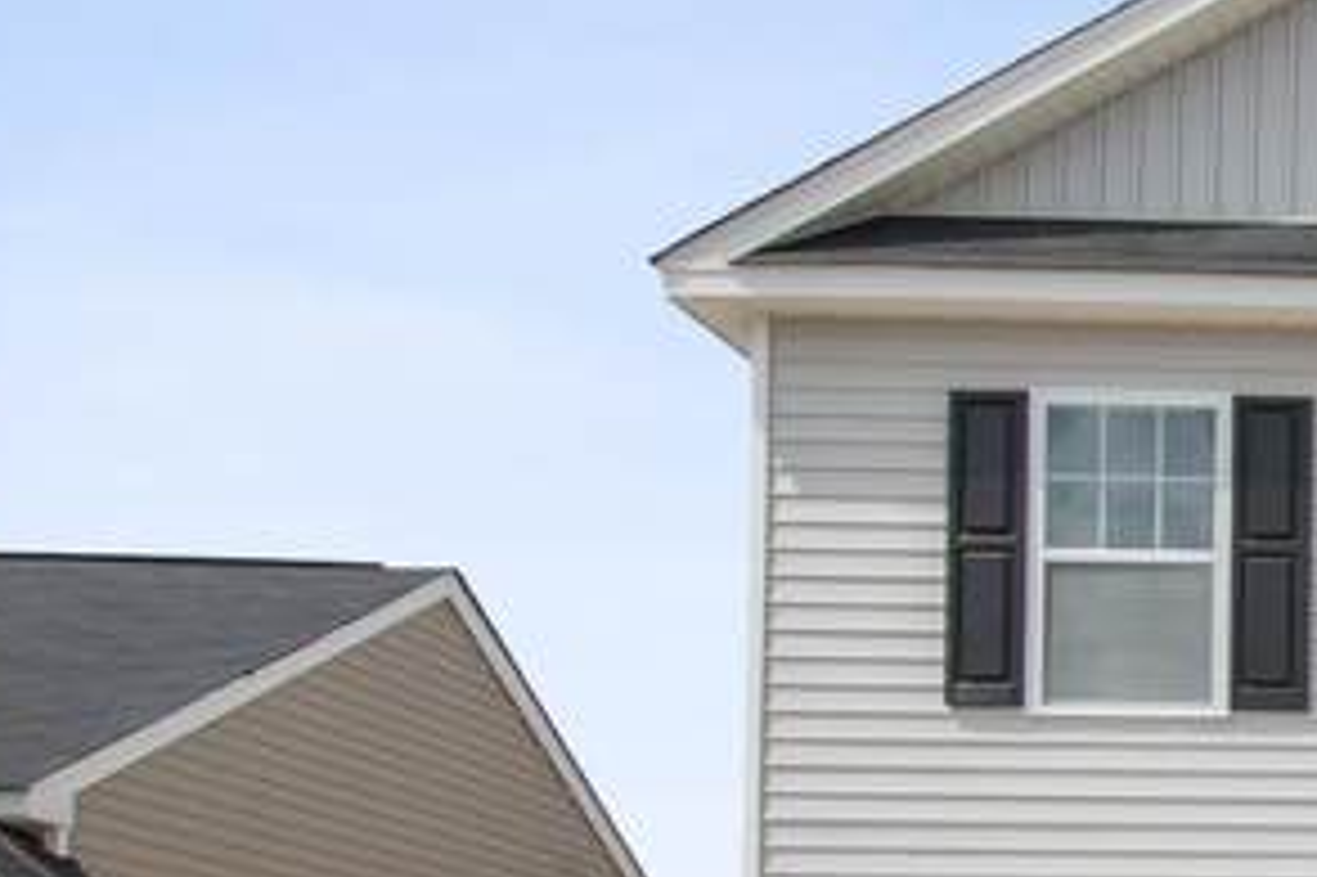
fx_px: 2559
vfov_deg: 18.5
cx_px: 2023
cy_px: 1041
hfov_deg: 22.9
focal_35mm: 70
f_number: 13
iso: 160
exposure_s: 1/200
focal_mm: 11
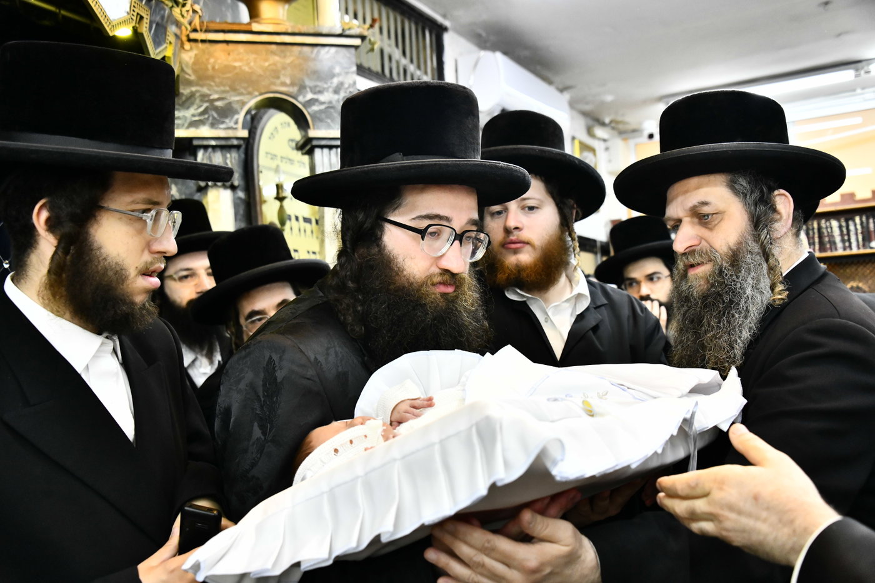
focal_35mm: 38
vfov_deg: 35.0
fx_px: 923
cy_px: 292
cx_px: 438
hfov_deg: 50.7
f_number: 5.6
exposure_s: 1/320
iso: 2500
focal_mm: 38
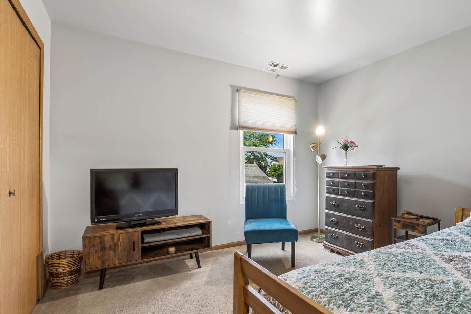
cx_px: 276
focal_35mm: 19
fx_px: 249
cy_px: 178
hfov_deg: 86.1
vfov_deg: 64.3
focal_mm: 16
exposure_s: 1/5
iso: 200
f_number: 8
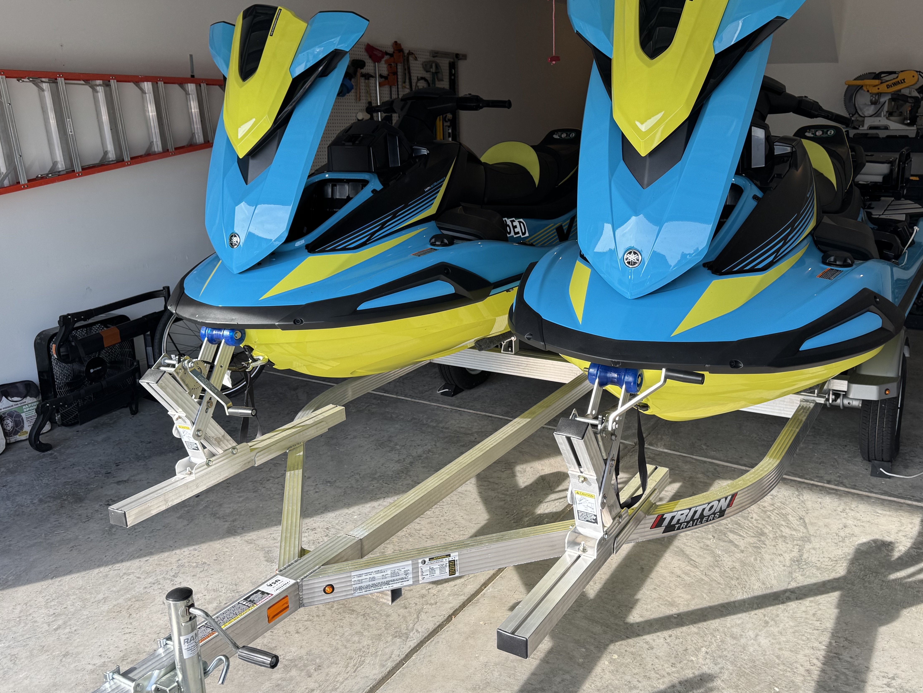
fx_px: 827
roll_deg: +0.7
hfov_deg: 58.2
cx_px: 512
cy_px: 293
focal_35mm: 31
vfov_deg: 45.3
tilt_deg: -11.6
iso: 80
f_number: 1.78
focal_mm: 6.76
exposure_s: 1/664
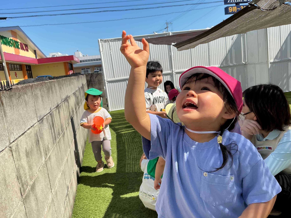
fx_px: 244
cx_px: 146
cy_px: 109
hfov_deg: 61.7
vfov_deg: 48.2
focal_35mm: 29
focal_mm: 3
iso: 25
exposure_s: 1/1626
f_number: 1.8
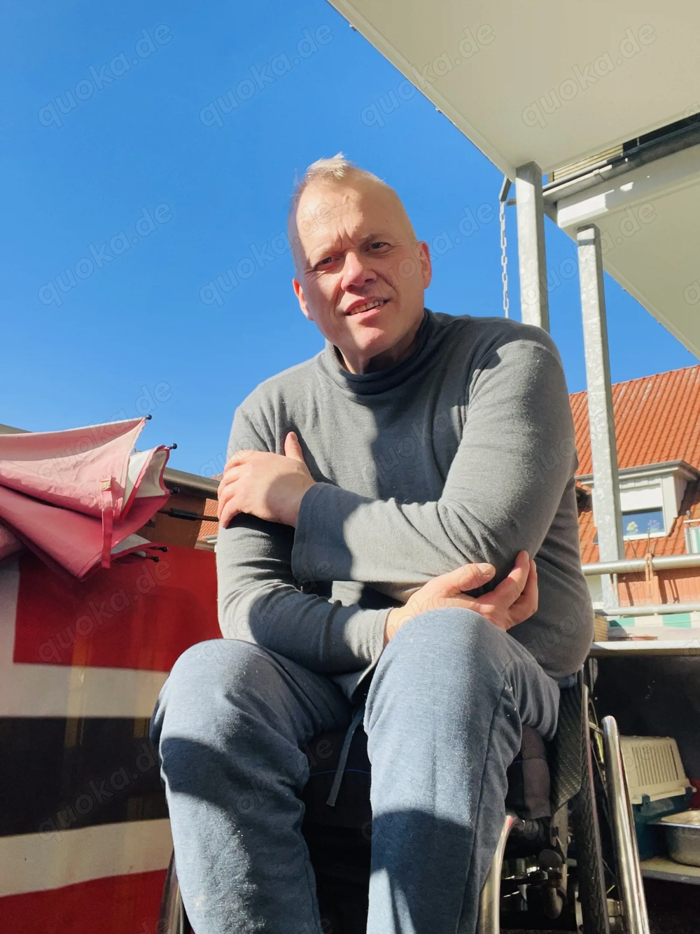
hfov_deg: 46.8
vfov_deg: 60.0
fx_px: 809
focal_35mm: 30
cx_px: 350
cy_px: 467
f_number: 2.2
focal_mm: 2.71
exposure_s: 1/730
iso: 25
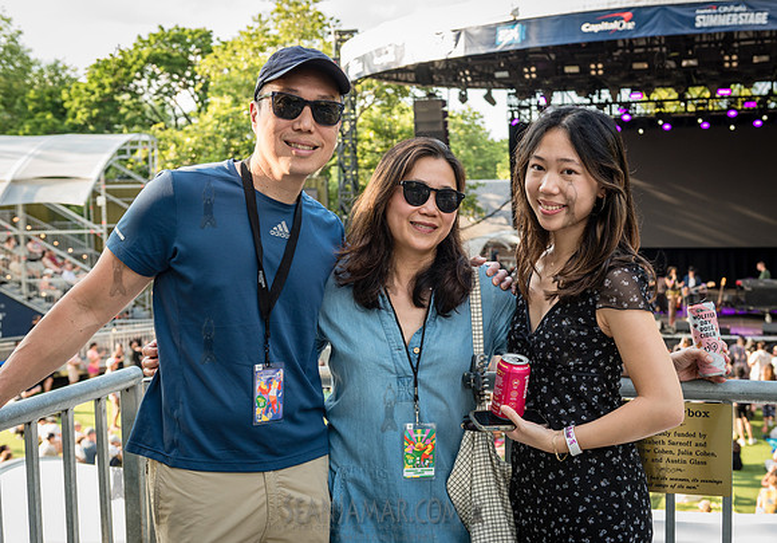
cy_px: 284
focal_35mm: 44
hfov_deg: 43.9
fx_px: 962
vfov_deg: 31.5
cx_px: 416
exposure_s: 1/250
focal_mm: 40
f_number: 4.5
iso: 400
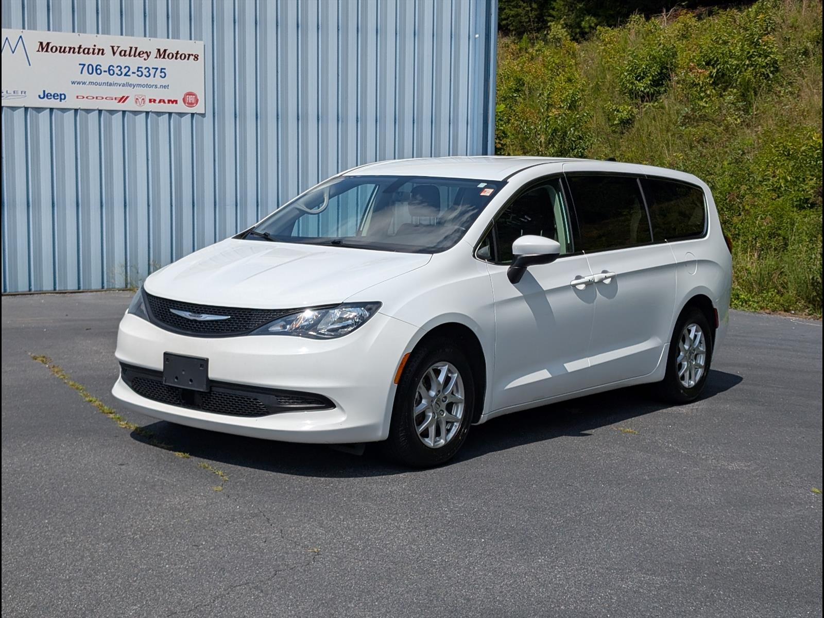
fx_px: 1166
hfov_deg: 38.9
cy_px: 309
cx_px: 412
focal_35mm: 49
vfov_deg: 29.7
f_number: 1.68
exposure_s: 1/3333
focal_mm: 6.9
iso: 22
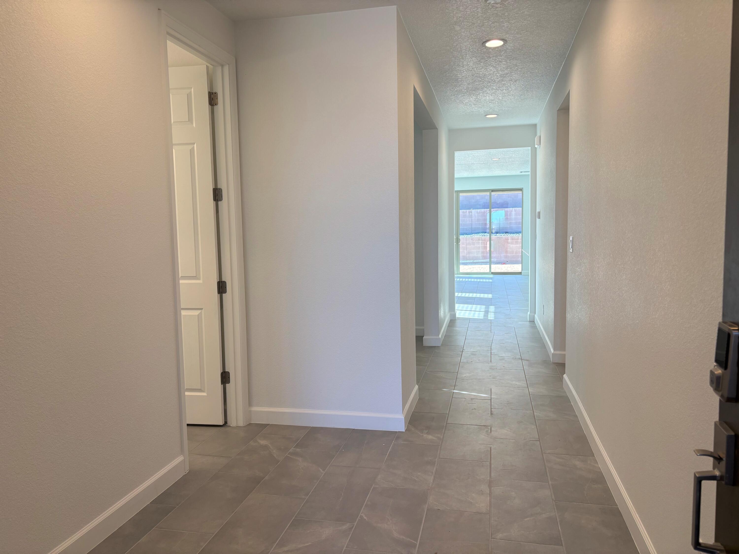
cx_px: 370
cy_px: 277
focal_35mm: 26
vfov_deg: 53.1
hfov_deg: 67.3
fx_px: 555
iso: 50
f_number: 1.6
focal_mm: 5.96
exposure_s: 1/161
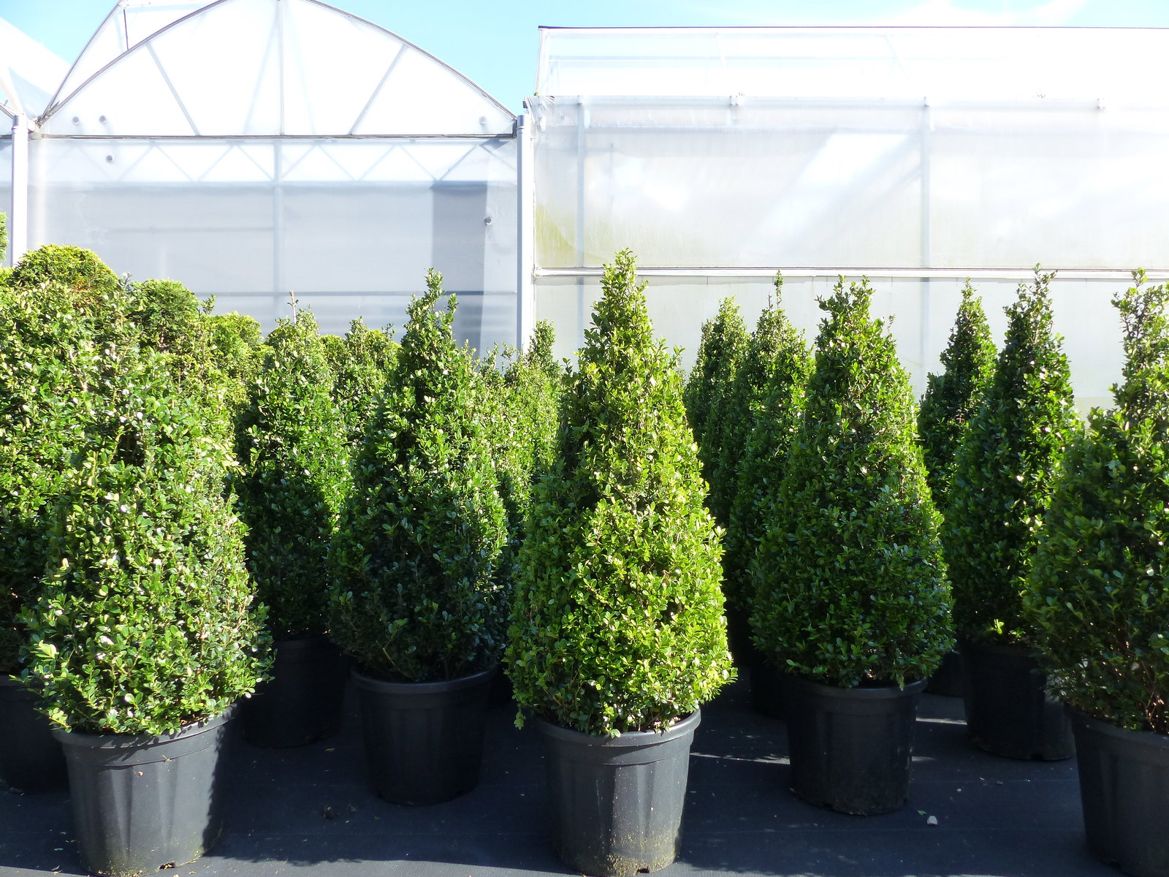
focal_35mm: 25
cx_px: 584
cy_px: 438
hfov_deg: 69.4
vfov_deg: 54.9
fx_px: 844
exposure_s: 1/200
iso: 160
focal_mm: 4.5
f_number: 4
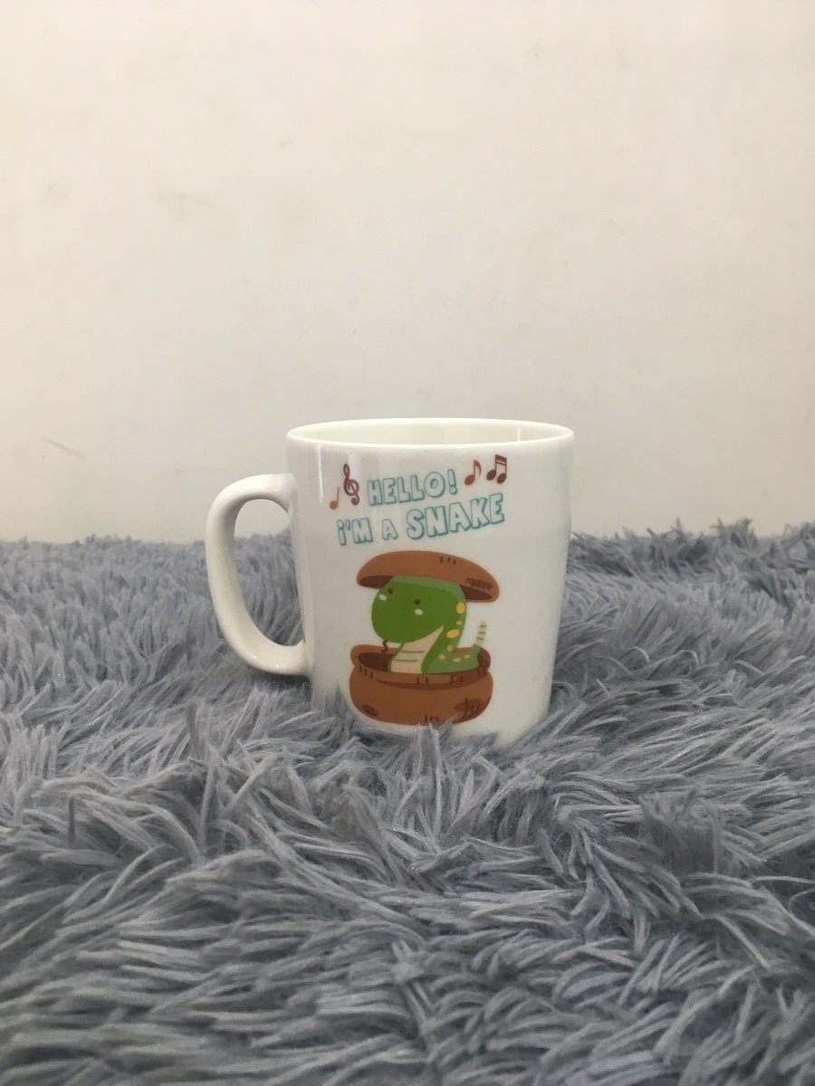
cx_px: 408
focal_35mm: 29
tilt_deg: -12.3
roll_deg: +0.3
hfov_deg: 48.2
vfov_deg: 61.7
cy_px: 543
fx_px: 910
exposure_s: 1/33
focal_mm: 4.15
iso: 64
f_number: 2.2
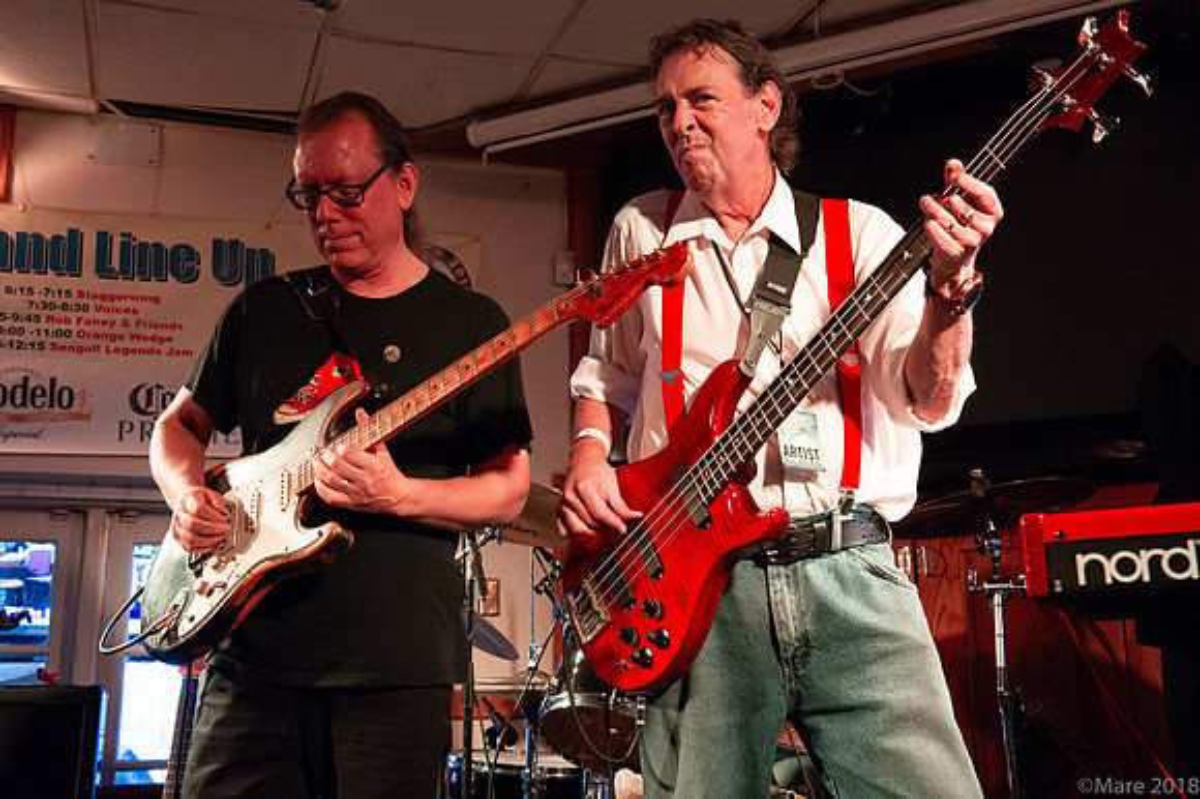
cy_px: 378
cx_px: 579
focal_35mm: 43
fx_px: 1436
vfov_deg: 31.1
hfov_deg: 45.4
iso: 6400
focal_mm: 38
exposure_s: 1/80
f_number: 6.3
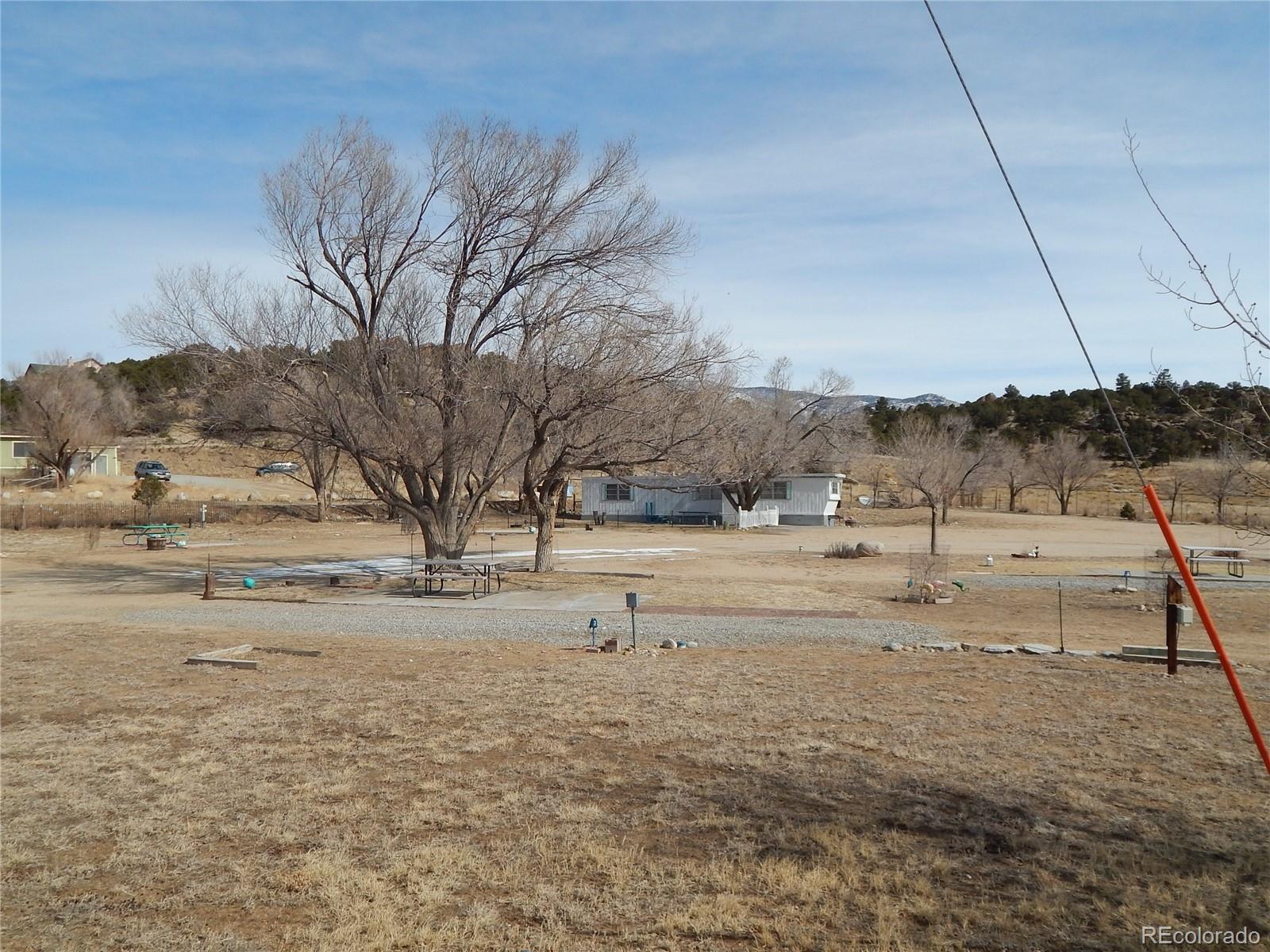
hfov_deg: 63.4
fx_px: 1027
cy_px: 476
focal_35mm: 28
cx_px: 635
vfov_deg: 49.7
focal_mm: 5.1
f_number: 6.3
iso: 125
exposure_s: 1/800
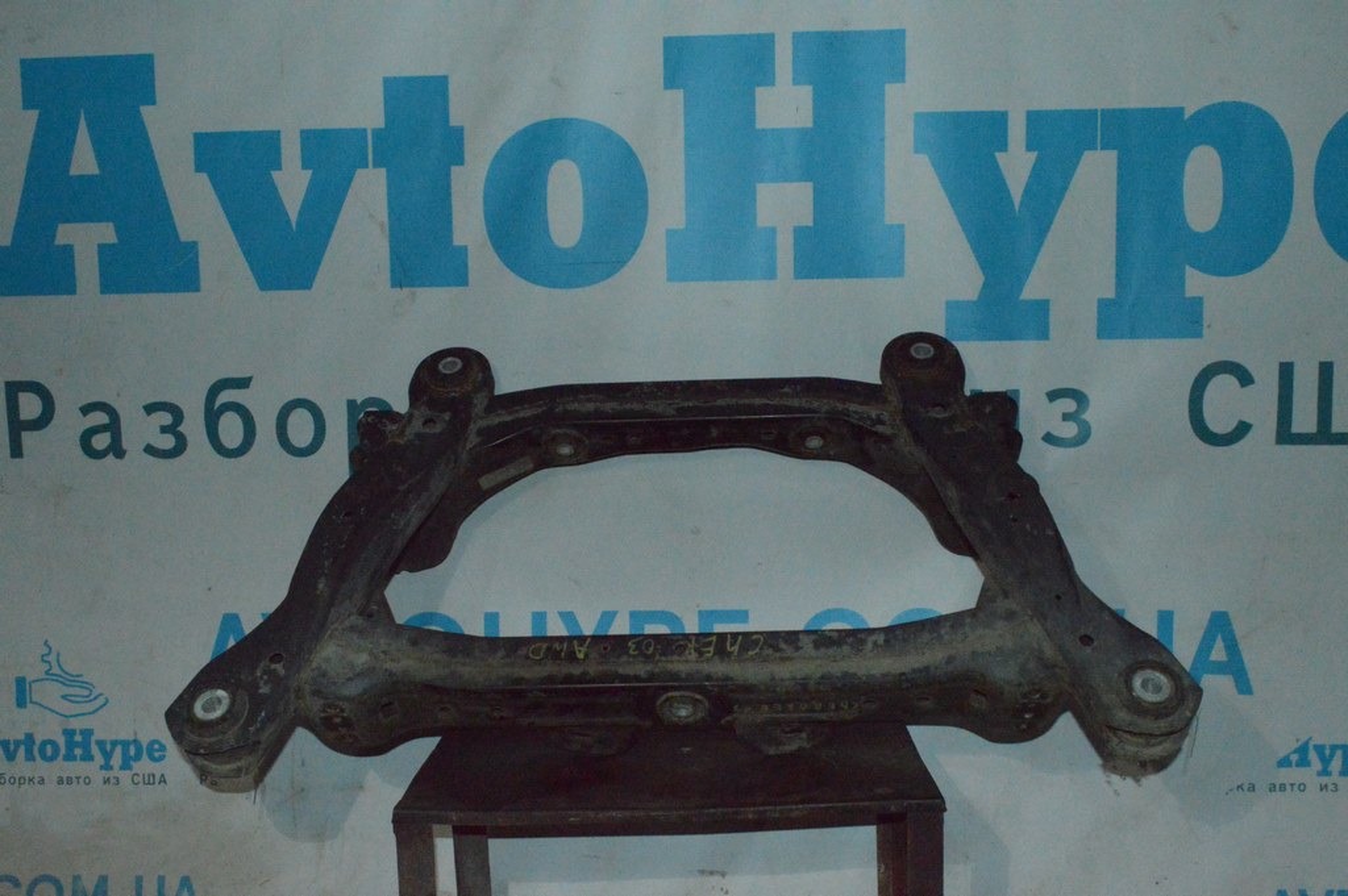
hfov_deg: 53.2
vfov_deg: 36.8
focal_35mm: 36
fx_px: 1347
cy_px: 448
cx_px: 674
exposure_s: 1/200
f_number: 16
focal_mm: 24
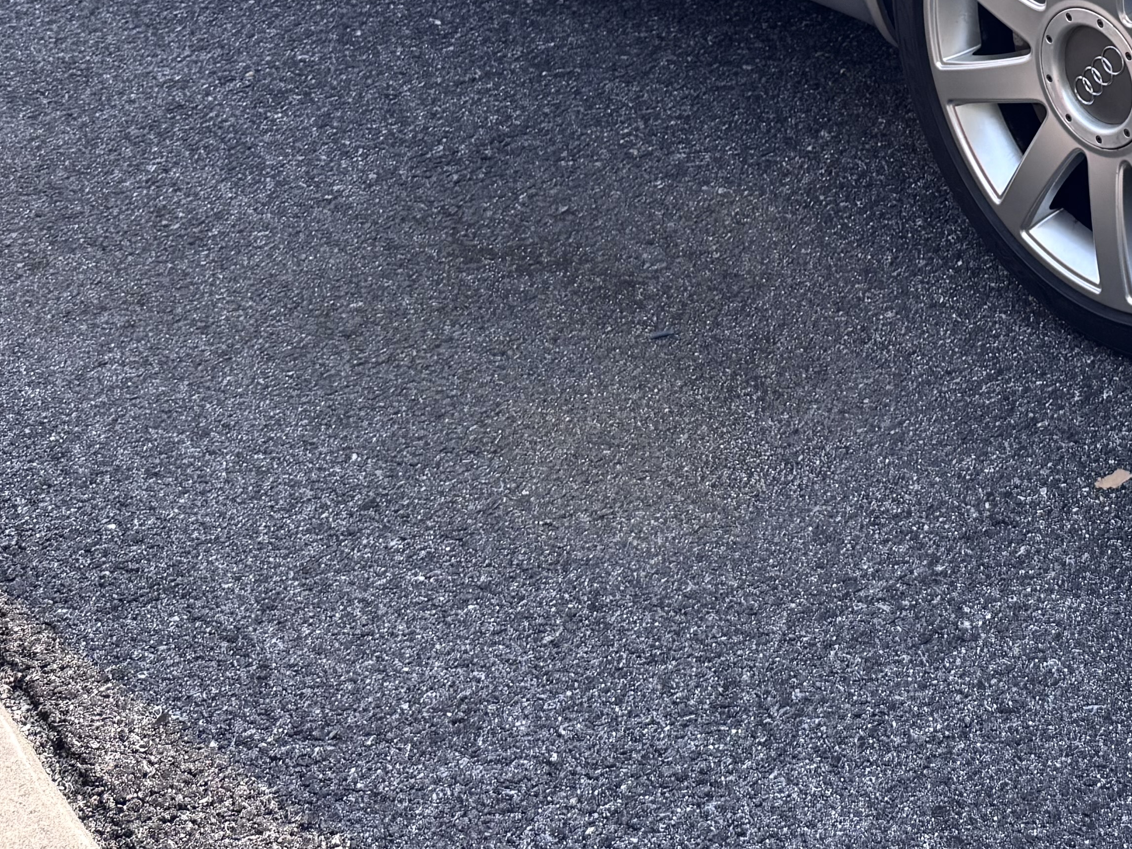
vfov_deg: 22.7
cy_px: -141
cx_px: 1192
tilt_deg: -19.7
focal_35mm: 60
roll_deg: +1.3
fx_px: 1962
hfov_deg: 29.5
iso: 80
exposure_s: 1/3247
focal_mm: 6.76
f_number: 1.78
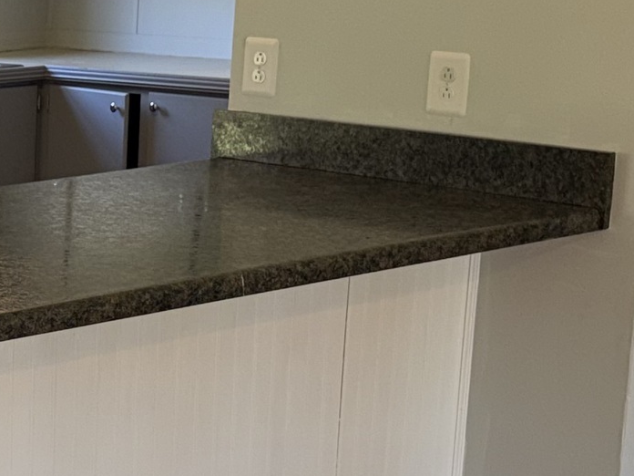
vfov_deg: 14.0
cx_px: -312
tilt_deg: -13.1
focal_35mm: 106
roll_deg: +1.2
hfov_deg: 16.8
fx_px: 1941
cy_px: 298
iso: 64
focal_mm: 6.76
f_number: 1.78
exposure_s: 1/48
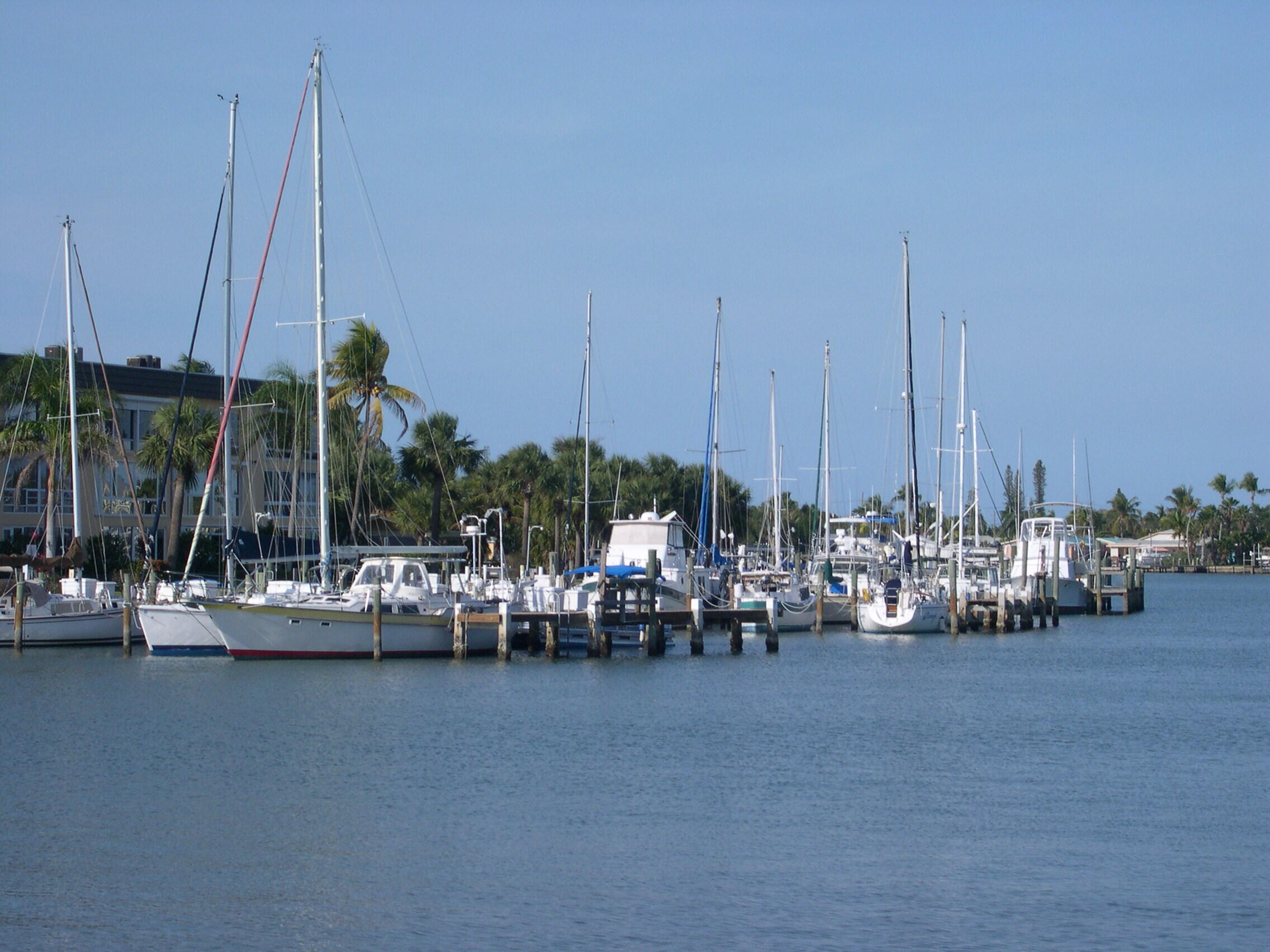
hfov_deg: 19.3
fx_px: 3742
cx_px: 635
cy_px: 476
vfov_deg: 14.5
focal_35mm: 102
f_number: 13
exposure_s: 1/125
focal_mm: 21.6
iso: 100
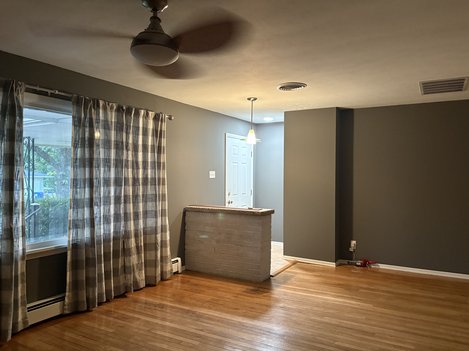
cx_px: 234
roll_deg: +0.6
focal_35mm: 26
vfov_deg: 53.1
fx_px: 352
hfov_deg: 67.3
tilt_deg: +0.5
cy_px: 176
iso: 500
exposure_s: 1/40
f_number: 1.6
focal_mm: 5.96
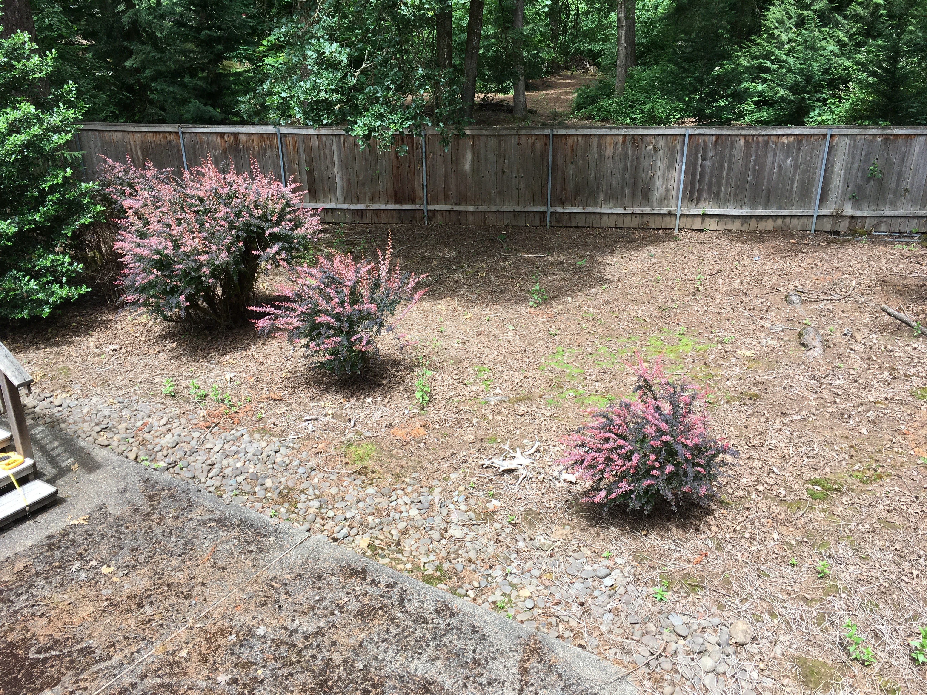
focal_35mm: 29
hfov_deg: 61.7
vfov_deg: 48.2
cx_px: 464
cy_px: 348
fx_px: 777
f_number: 2.2
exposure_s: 1/413
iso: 25
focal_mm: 4.15
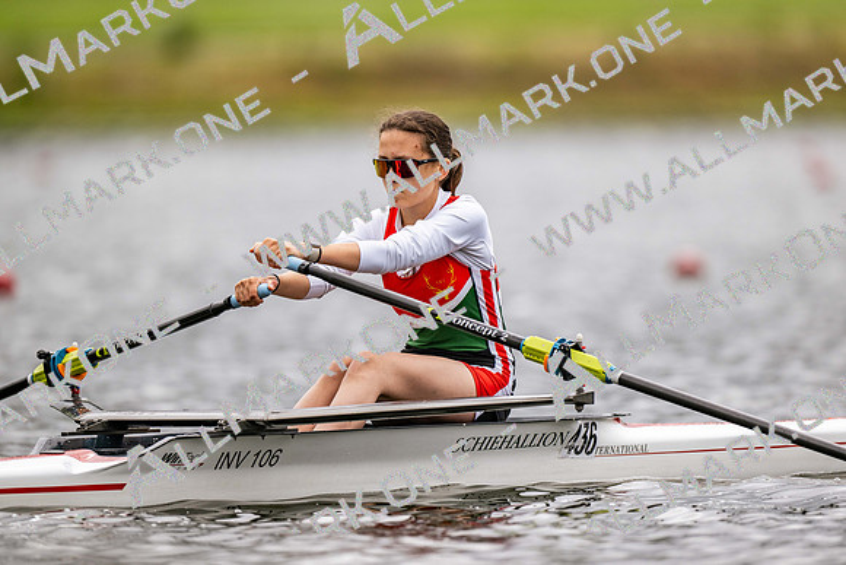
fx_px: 14103
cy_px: 282
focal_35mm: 600
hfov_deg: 3.4
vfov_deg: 2.3
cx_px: 423
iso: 280
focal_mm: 600
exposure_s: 1/2500
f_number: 4
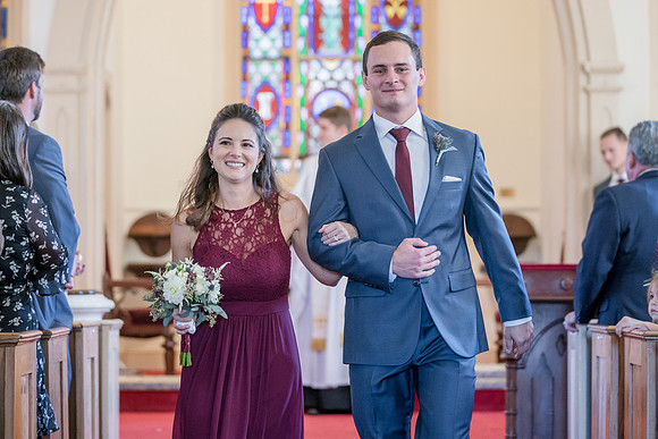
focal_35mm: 110
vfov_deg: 12.5
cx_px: 291
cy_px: 178
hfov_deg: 18.6
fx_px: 2009
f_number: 2.8
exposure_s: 1/160
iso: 2000
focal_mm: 91
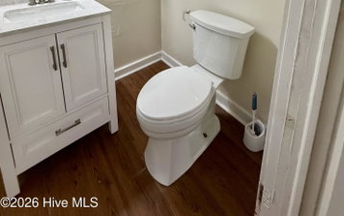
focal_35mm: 20
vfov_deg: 47.4
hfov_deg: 85.0
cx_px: 173
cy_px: -9
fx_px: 188
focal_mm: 2.22
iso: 250
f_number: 2.2
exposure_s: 1/120
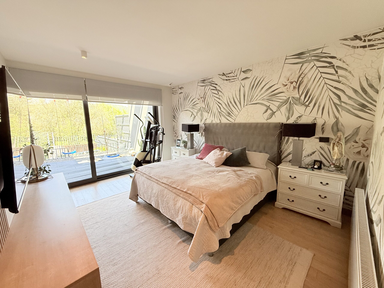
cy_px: 144
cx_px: 192
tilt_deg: -7.0
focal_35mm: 14
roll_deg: +1.4
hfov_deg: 102.1
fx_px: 155
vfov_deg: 85.7
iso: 125
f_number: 2.2
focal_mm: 2.22
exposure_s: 1/99
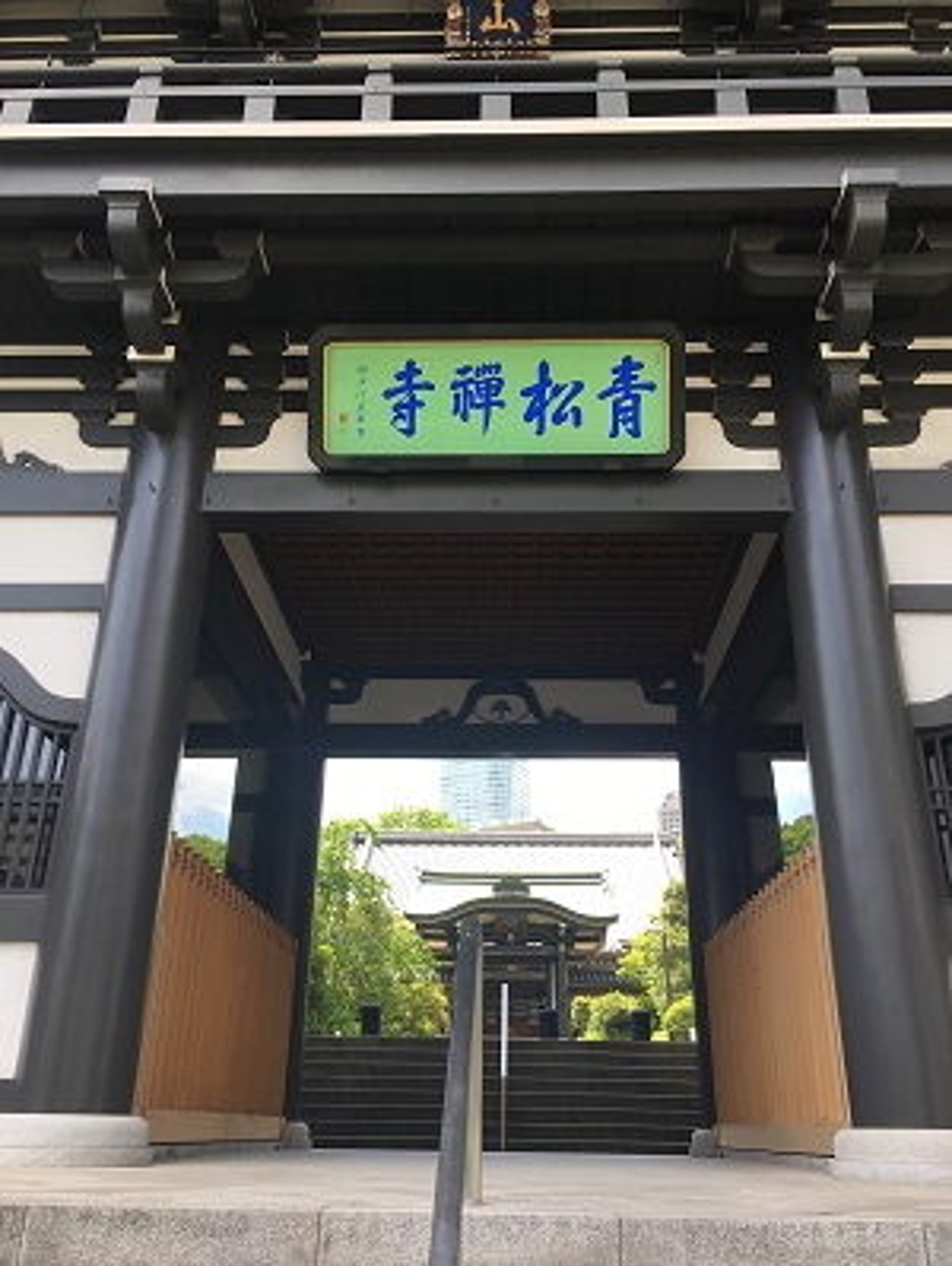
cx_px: 476
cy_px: 633
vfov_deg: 61.6
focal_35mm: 29
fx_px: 1062
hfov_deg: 48.3
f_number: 2.2
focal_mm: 4.15
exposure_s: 1/260
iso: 25
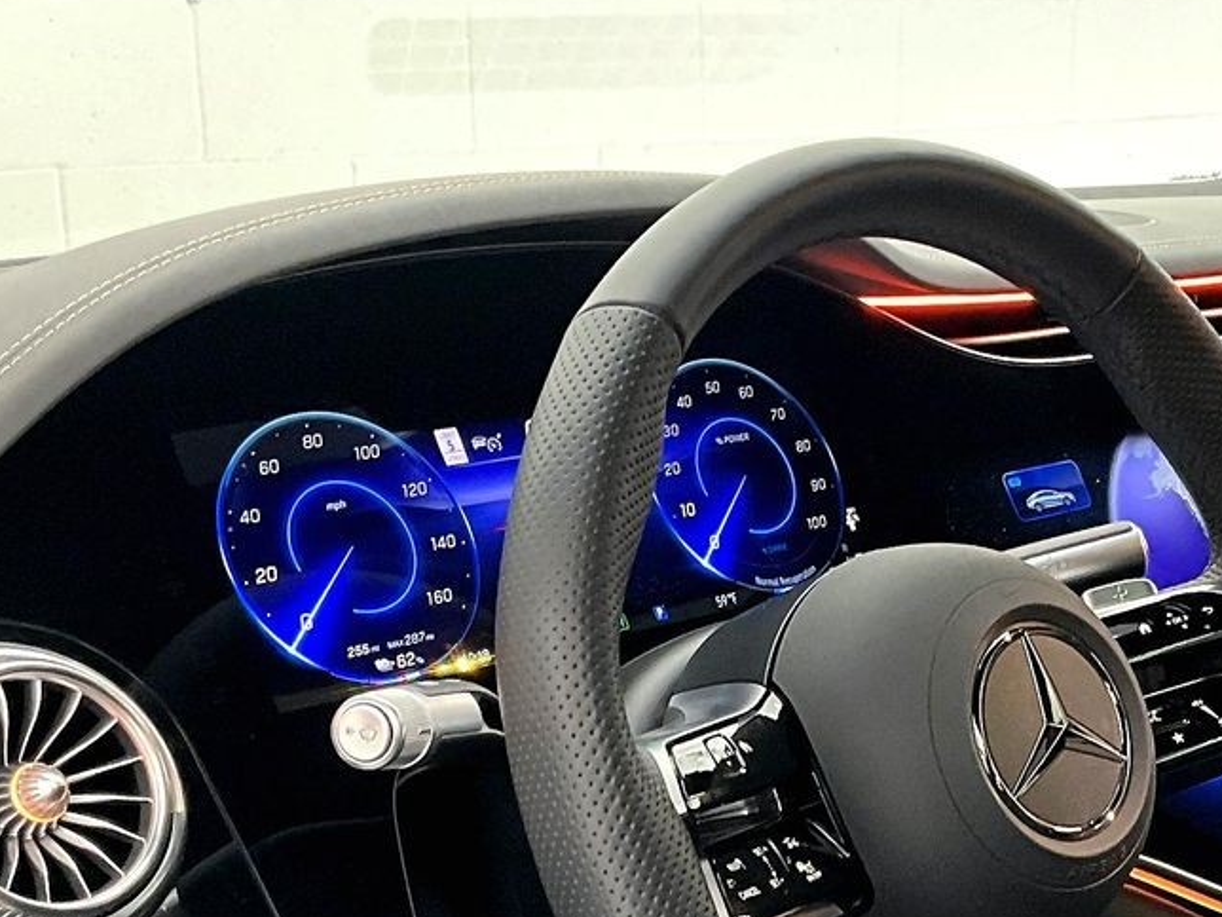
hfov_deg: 26.6
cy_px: 837
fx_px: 2542
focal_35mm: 72
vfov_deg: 20.0
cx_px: 960
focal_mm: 3
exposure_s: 1/40
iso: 200
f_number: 1.8
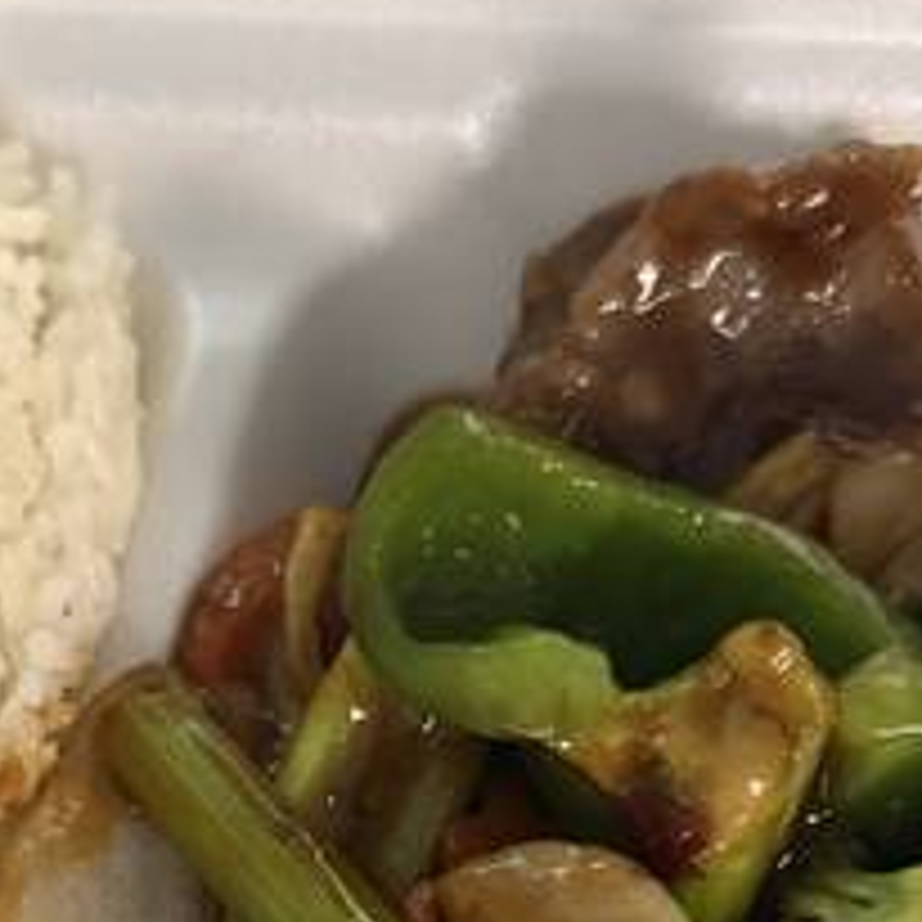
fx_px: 2290
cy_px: 1149
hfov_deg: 22.7
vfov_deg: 21.0
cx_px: 324
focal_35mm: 76
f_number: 1.78
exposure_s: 1/30
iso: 800
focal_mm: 6.76
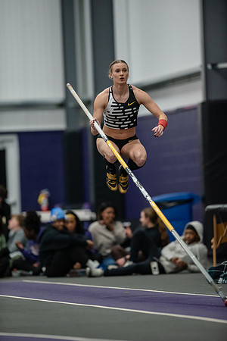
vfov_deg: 6.9
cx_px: 114
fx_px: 2837
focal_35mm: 300
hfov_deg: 4.6
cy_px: 170
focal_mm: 300
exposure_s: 1/500
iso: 4000
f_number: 2.8
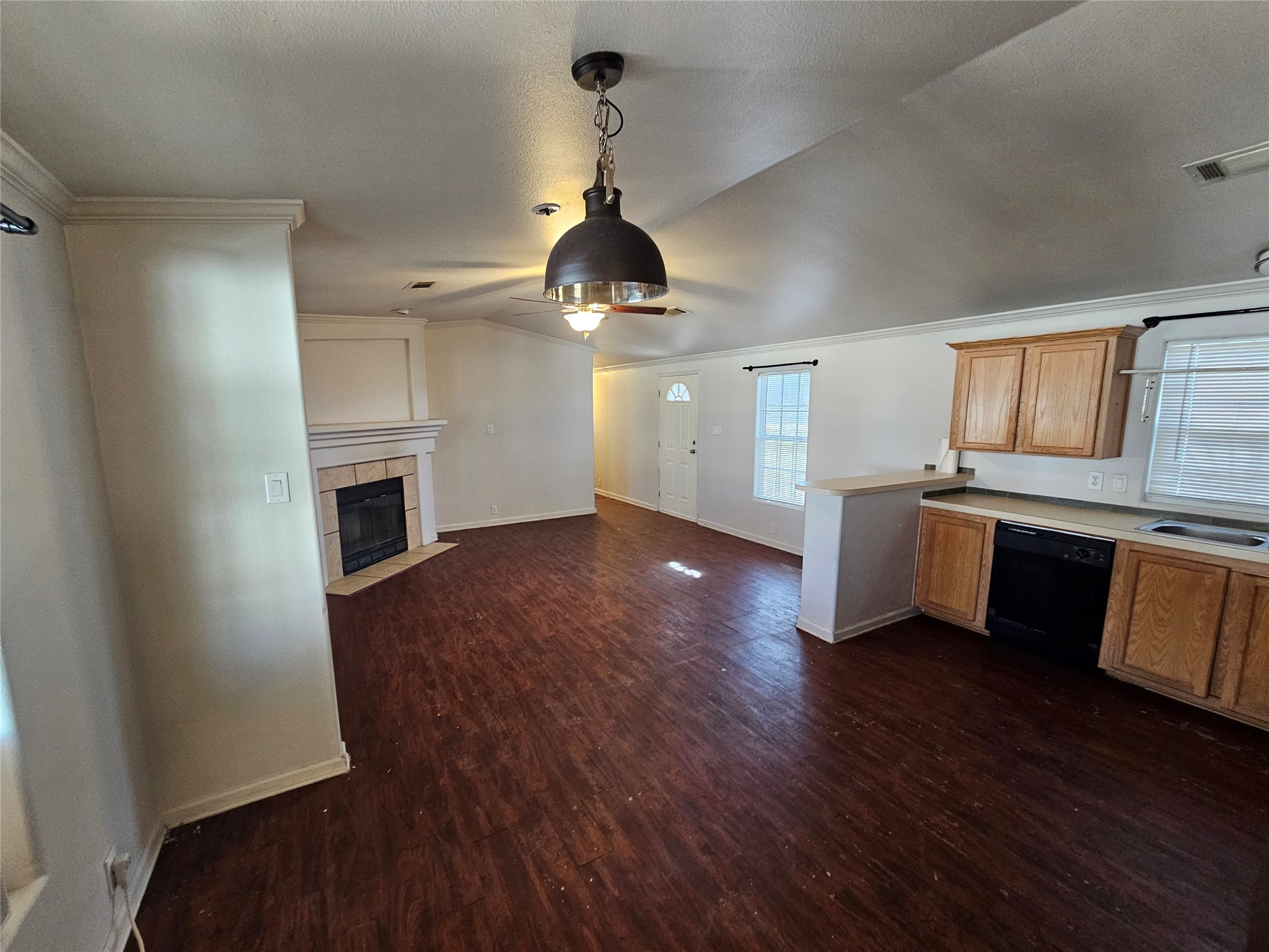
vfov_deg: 89.9
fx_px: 477
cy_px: 476
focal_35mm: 13
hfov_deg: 106.2
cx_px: 634
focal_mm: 2.2
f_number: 2.2
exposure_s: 1/30
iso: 400
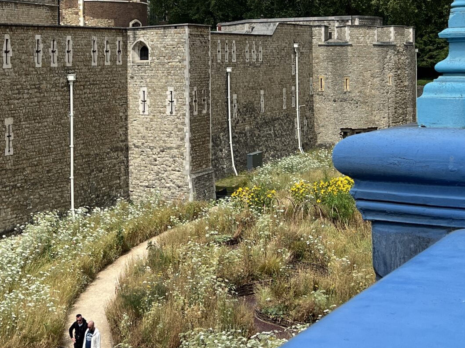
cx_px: 183
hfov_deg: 30.6
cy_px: 40
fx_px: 846
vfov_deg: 22.7
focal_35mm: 63
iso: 50
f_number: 1.5
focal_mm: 5.7
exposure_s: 1/5587
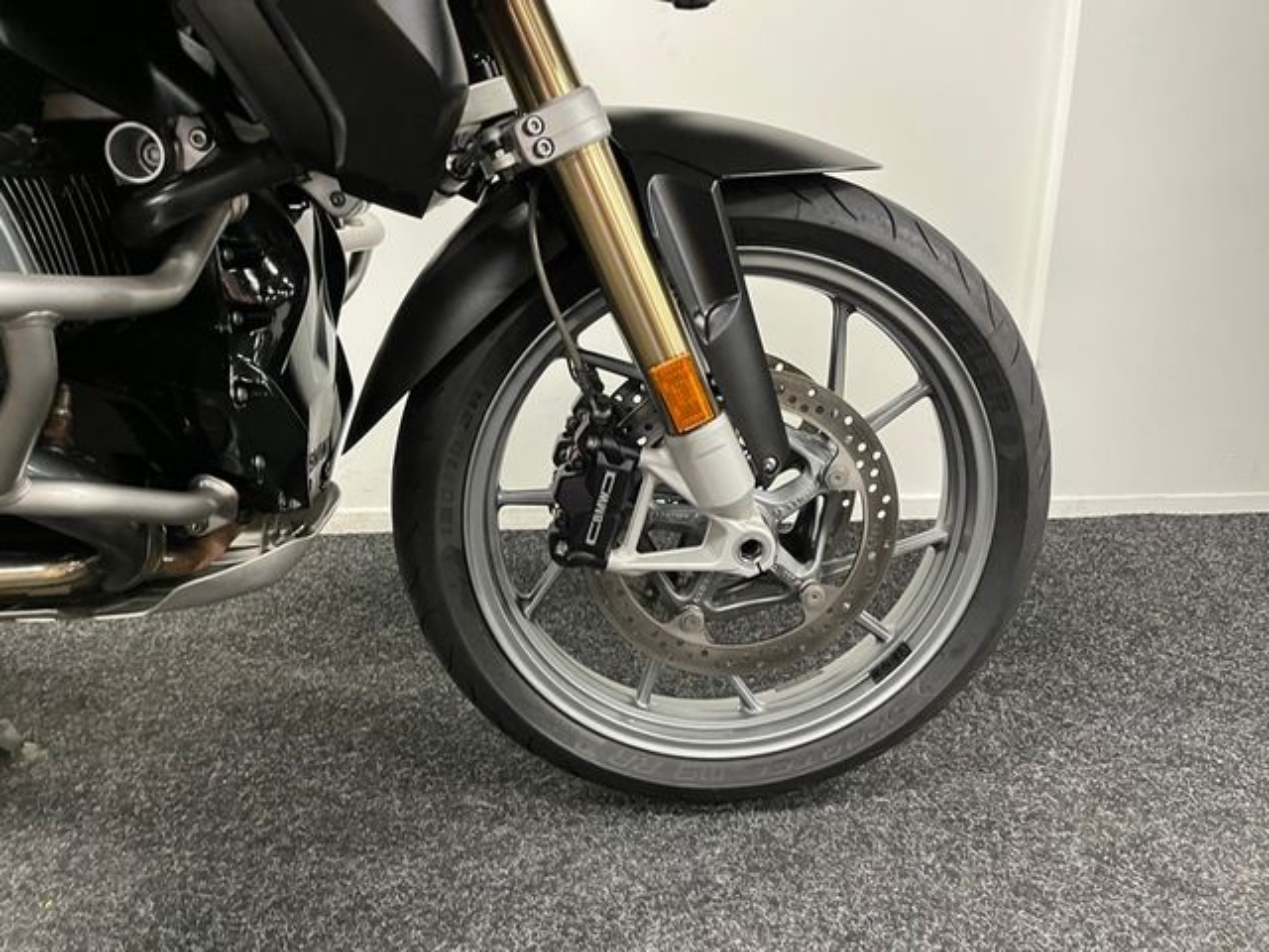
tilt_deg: -16.0
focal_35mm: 26
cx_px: 634
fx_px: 953
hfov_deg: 67.3
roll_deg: +3.6
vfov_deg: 53.1
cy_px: 476
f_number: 1.6
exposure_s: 1/50
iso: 400
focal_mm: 5.1
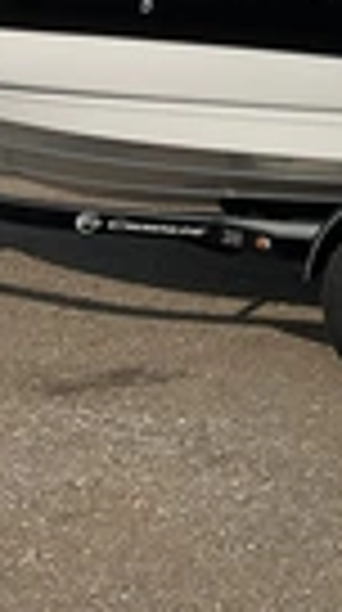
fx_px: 1507
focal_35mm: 93
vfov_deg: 22.0
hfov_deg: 12.5
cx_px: 472
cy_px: -22
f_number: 1.8
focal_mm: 3
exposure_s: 1/3125
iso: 25
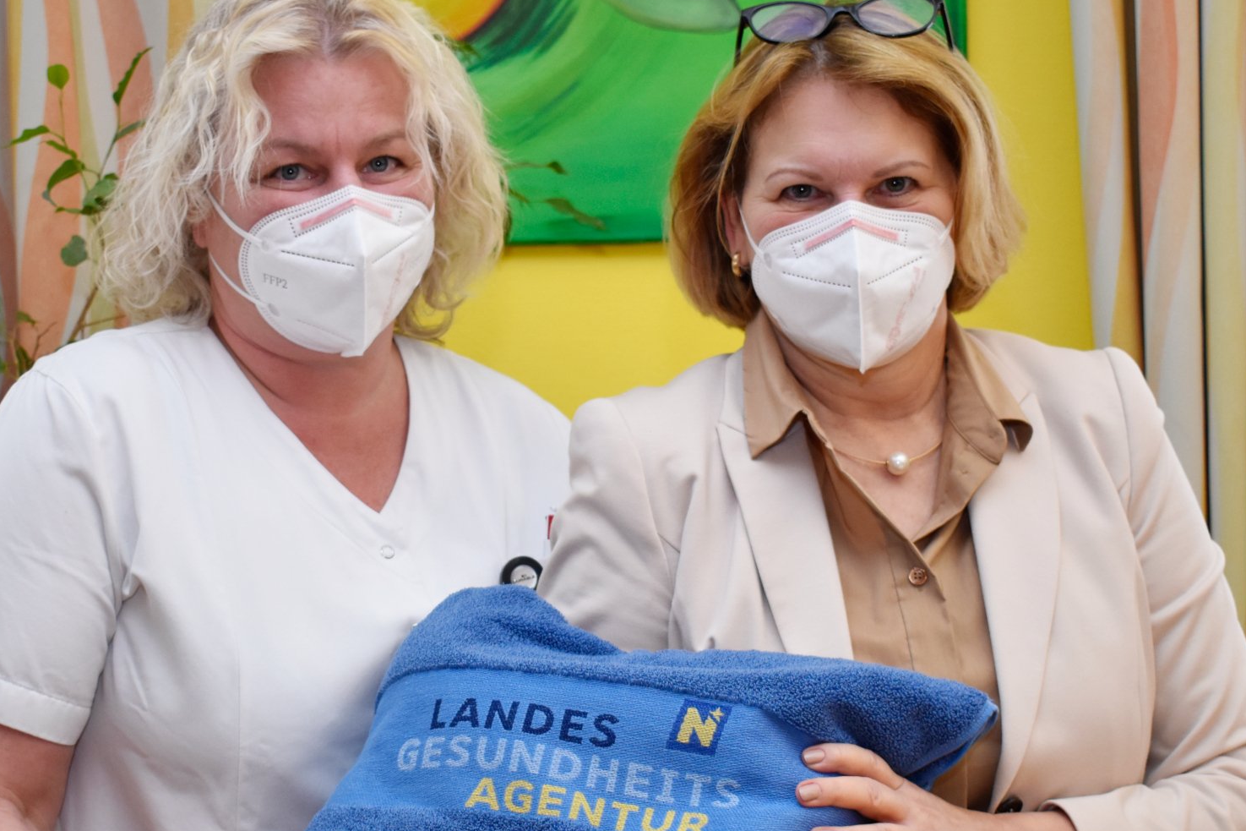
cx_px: 545
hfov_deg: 32.8
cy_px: 496
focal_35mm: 61
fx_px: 2111
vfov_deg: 22.2
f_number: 5
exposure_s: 1/100
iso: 800
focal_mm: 30
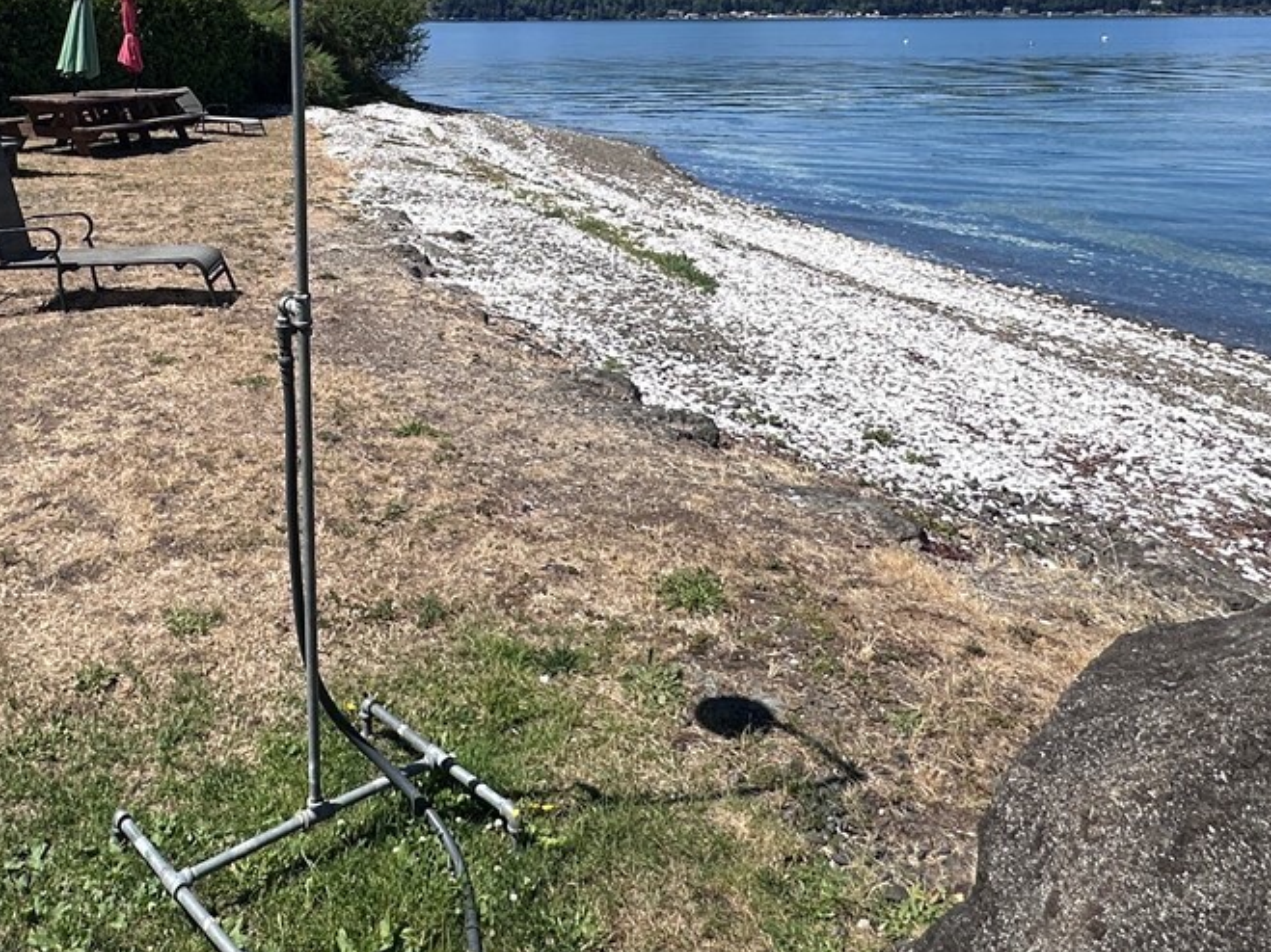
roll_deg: +0.0
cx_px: 420
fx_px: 1248
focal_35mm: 34
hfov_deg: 52.9
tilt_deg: -1.8
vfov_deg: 38.5
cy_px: 69
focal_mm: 2.22
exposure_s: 1/2959
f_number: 2.2
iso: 50
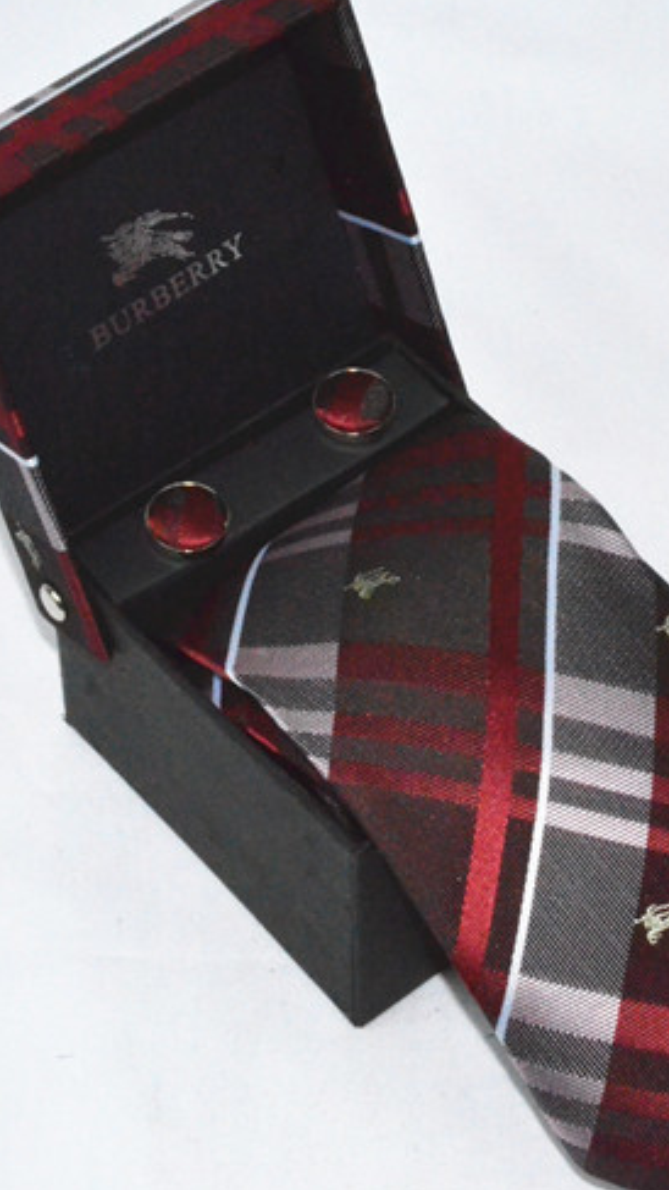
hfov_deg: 9.0
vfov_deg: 16.0
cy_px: 580
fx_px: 4225
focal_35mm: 134
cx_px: 464
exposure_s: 1/250
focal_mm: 52
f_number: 29
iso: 6400
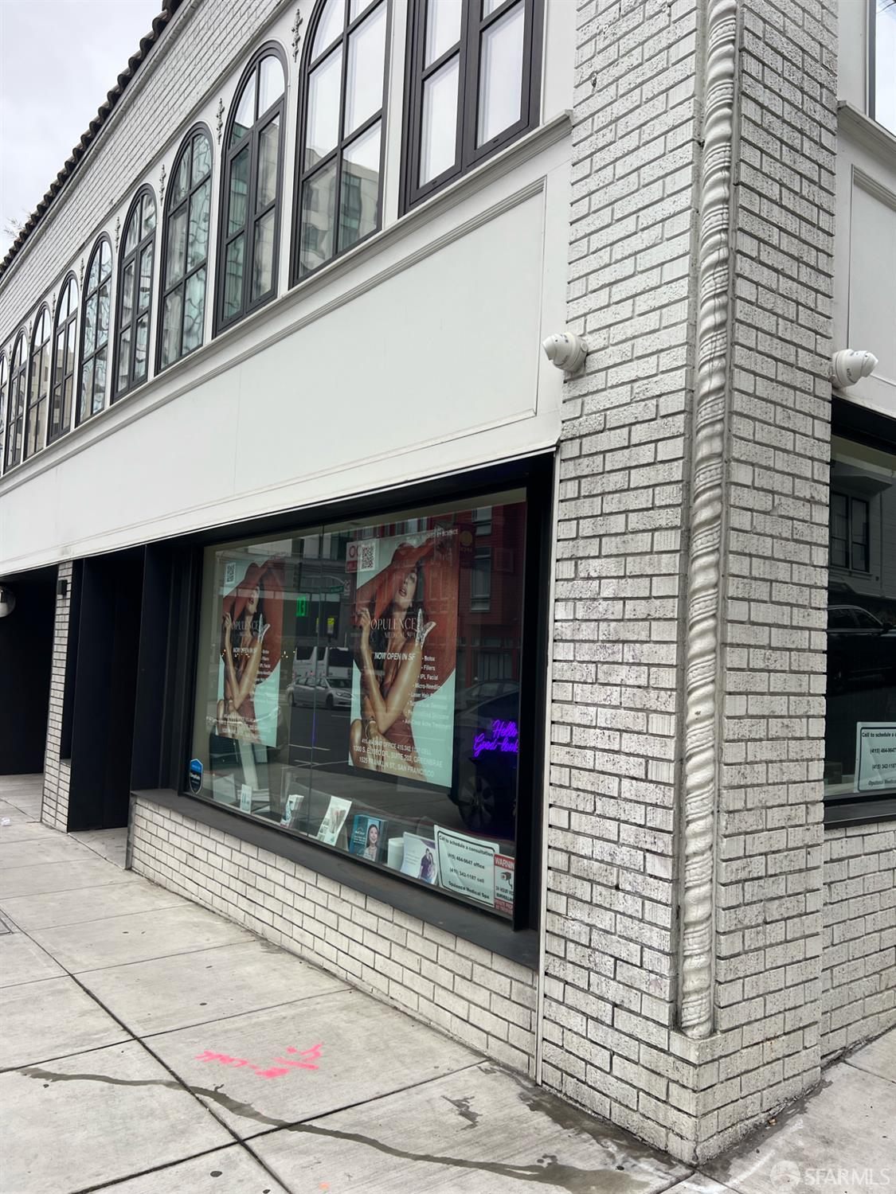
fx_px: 897
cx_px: 448
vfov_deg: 67.3
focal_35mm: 26
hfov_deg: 53.1
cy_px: 597
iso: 50
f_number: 1.5
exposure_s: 1/424
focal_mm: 5.7
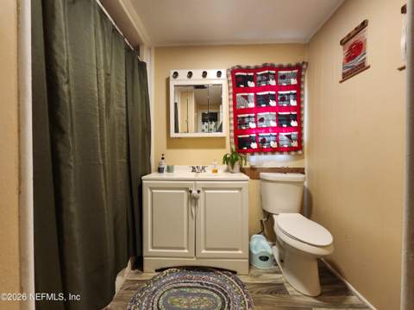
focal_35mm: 13
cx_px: 207
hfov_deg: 106.2
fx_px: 155
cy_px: 155
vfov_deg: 89.8
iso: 320
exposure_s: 1/30
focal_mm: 1.74
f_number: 2.2
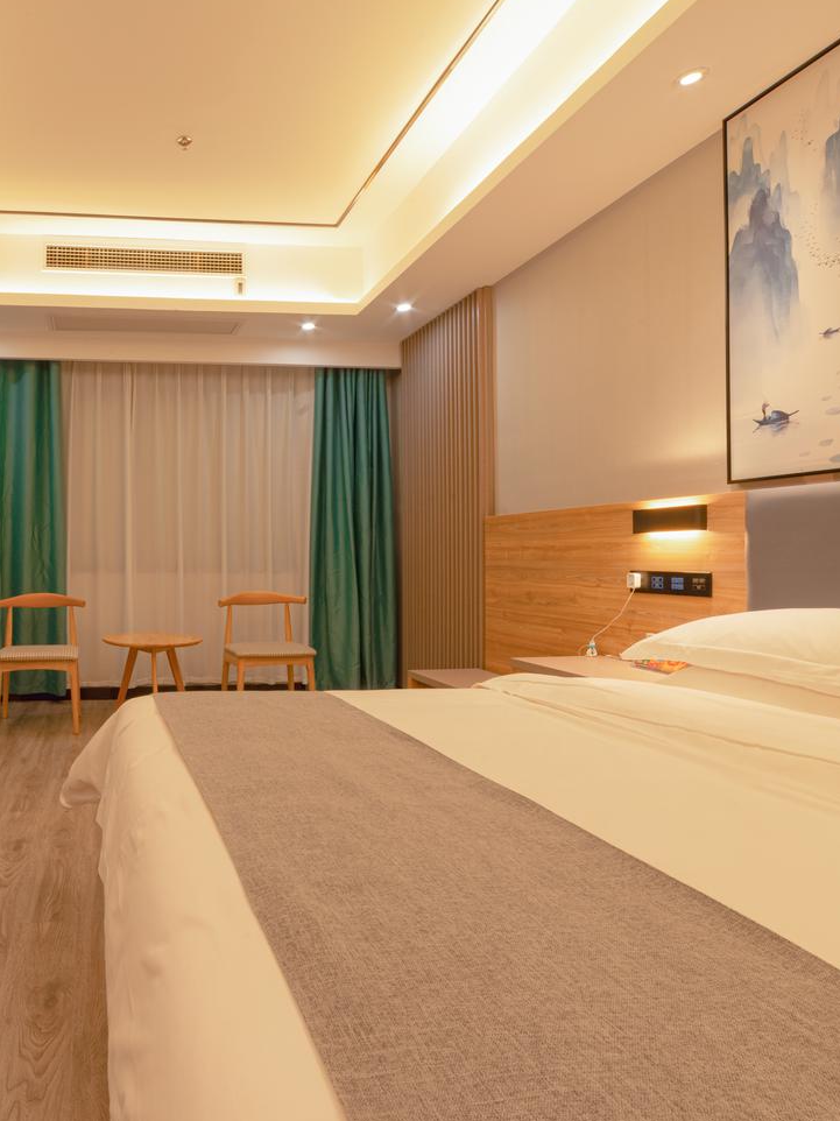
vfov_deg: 79.0
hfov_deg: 58.4
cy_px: 555
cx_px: 163
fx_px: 680
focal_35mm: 21
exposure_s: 1/2
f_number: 16
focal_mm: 14
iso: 100
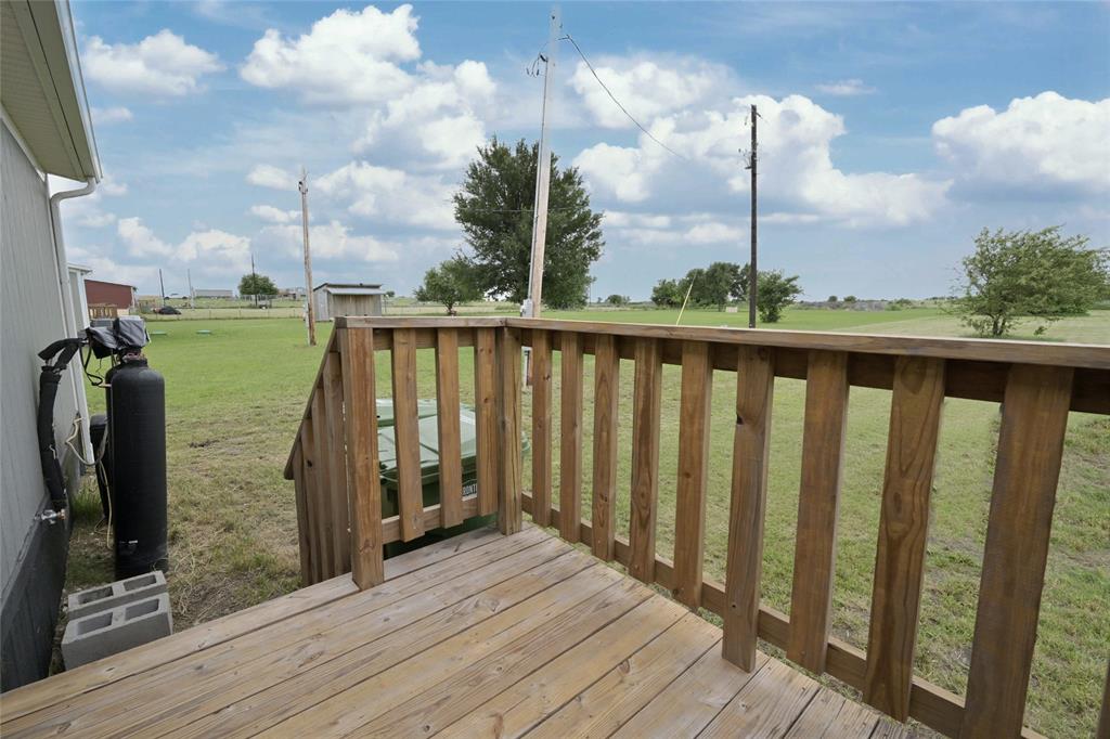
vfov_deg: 75.5
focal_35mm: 16
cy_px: 370
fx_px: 478
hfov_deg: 98.6
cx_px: 555
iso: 200
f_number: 9
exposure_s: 1/250
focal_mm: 15.5
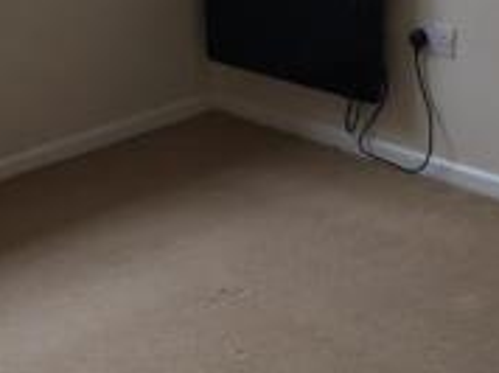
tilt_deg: -19.8
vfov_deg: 15.5
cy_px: 158
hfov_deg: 20.7
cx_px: 276
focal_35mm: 95
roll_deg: -1.2
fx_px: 1368
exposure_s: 1/100
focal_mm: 4.15
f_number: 2.2
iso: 32
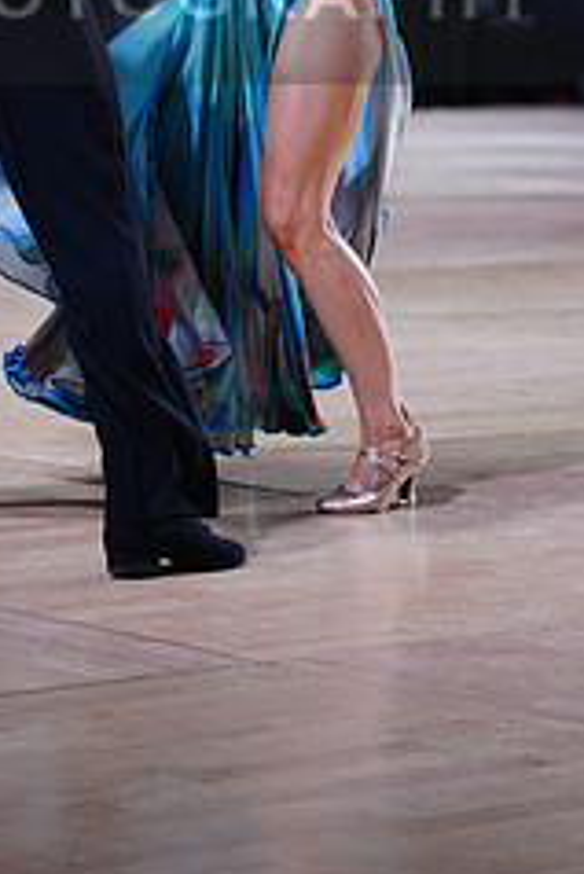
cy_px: -37
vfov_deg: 11.1
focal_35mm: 183
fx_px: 4446
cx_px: 90
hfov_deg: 7.5
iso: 800
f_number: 2.8
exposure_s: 1/500
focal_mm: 75
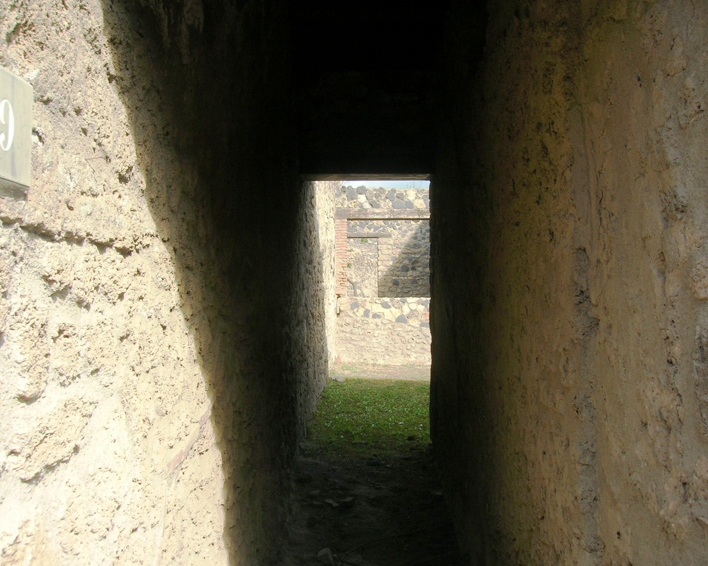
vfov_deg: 41.1
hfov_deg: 50.3
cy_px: 279
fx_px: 754
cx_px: 342
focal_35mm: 36
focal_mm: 5.7
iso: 50
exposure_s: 1/104
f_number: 4.9
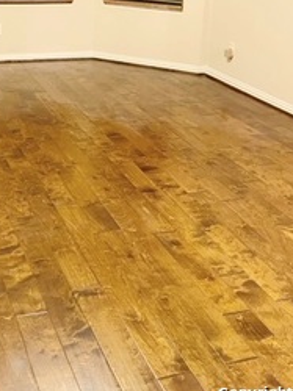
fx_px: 565
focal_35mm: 50
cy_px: 44
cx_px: 58
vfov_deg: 36.0
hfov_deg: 28.4
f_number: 1.6
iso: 500
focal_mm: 5.1
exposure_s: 1/30
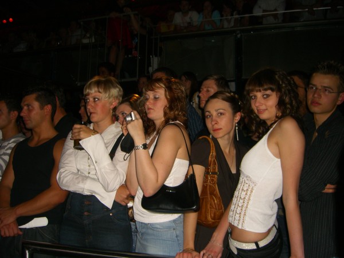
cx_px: 172
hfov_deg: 49.0
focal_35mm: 38
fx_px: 378
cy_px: 129
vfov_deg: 37.7
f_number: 2.8
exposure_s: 1/60
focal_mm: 7.9
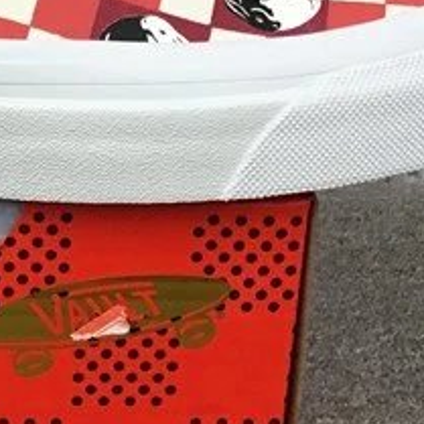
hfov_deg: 14.5
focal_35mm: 118
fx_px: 1635
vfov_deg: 14.7
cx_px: -20
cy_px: 141
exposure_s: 1/100
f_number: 2.4
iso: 40
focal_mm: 3.3
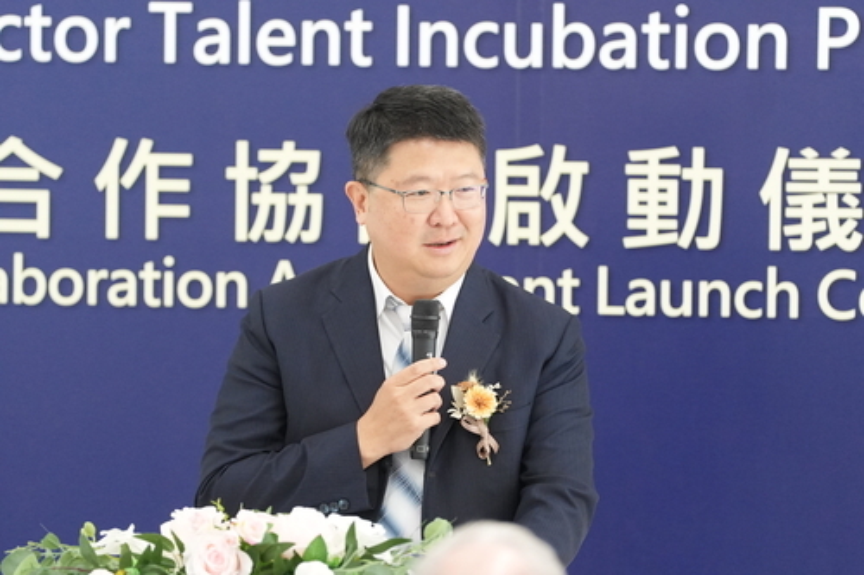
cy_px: 288
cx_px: 432
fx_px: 6861
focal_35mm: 286
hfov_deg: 7.2
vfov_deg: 4.8
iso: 3200
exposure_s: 1/250
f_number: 2.8
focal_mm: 191
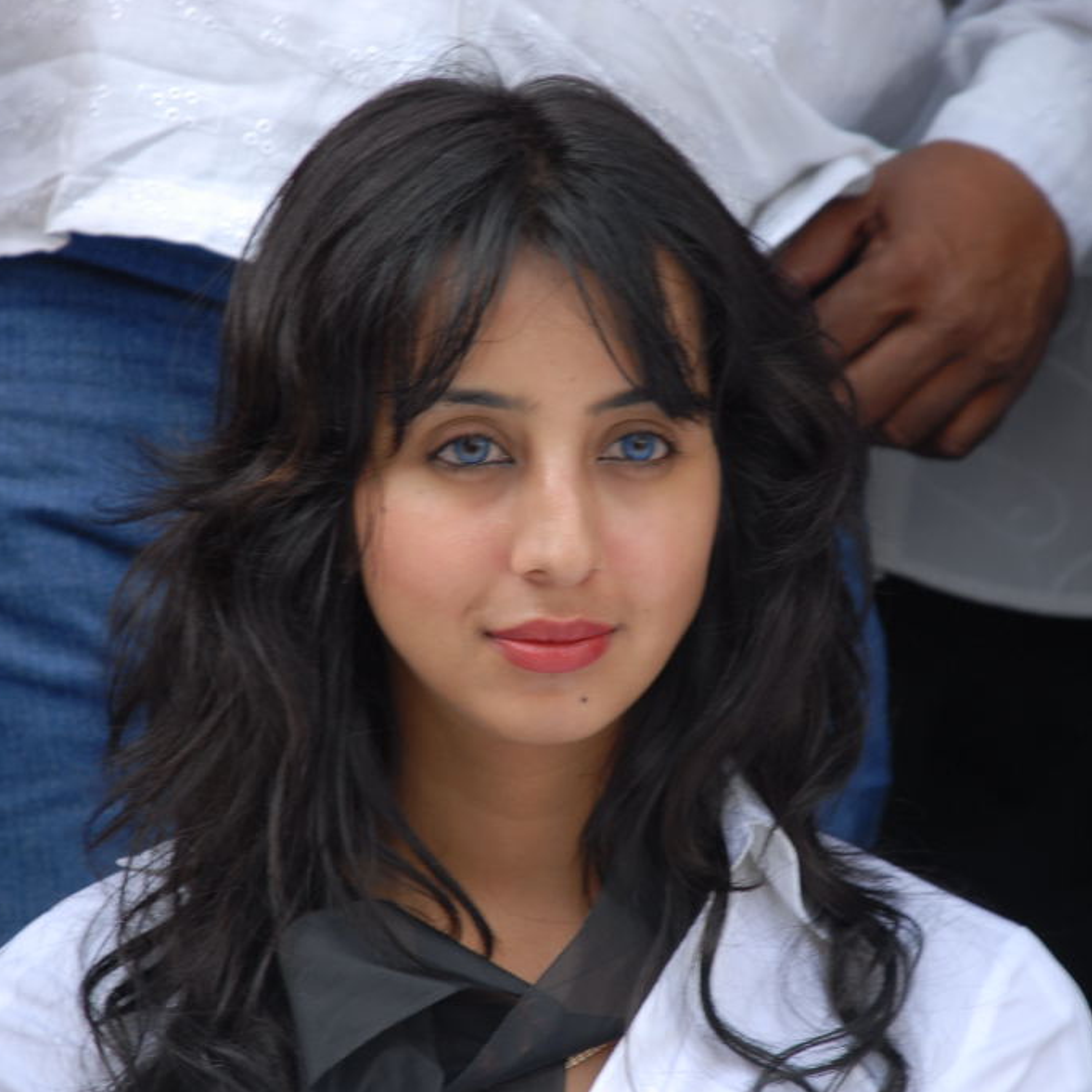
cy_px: 544
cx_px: 614
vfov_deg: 6.8
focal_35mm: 259
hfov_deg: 6.8
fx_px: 9231
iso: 200
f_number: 5.6
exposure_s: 1/125
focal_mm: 135
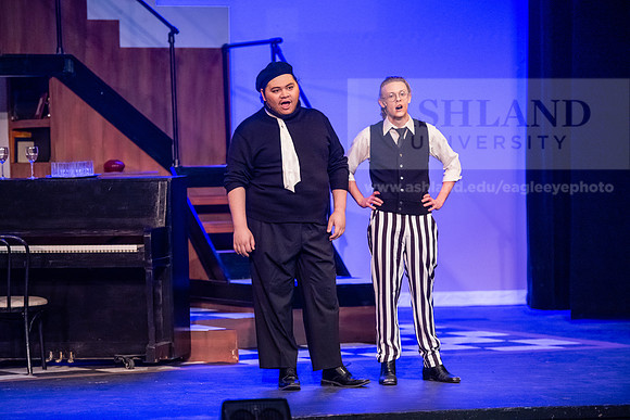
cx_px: 315
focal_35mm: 160
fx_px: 2801
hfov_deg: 12.8
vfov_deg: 8.6
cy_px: 210
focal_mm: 160
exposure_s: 1/200
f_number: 3.2
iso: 4000
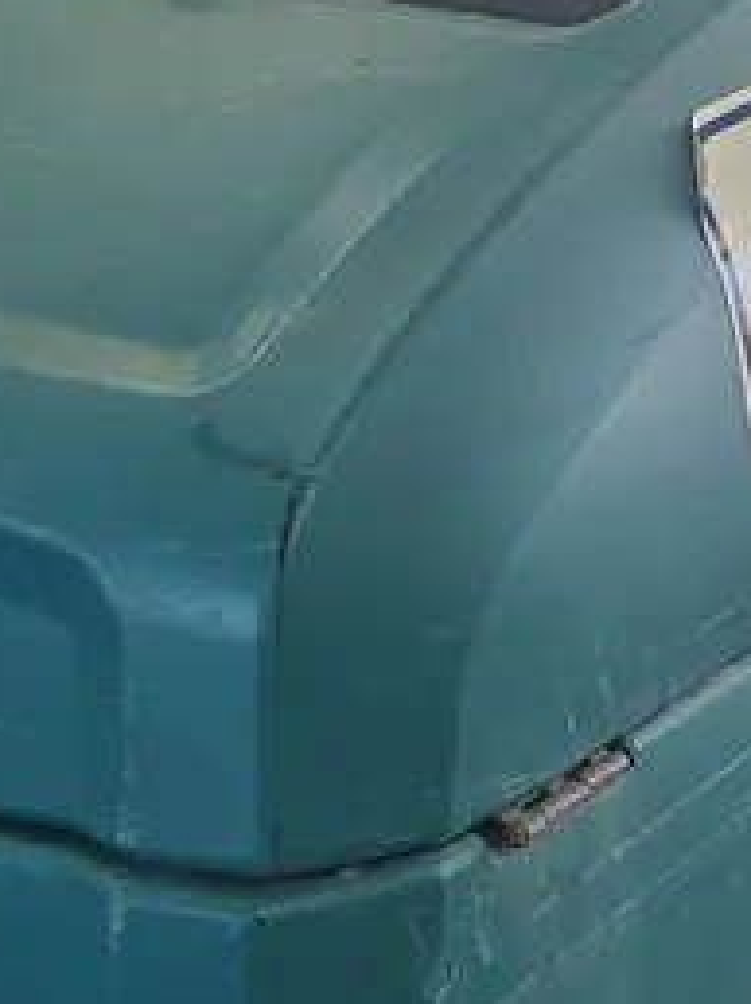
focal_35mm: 74
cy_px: 765
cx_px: 420
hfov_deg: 19.9
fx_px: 2144
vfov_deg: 26.0
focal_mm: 4.3
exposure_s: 1/120
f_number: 2.4
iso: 160
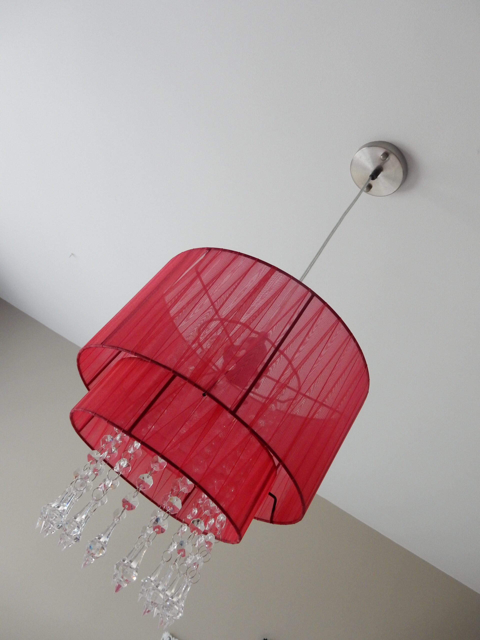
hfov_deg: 54.9
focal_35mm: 25
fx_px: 462
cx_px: 240
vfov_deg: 69.4
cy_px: 320
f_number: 3.7
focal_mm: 4.5
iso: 360
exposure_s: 1/30
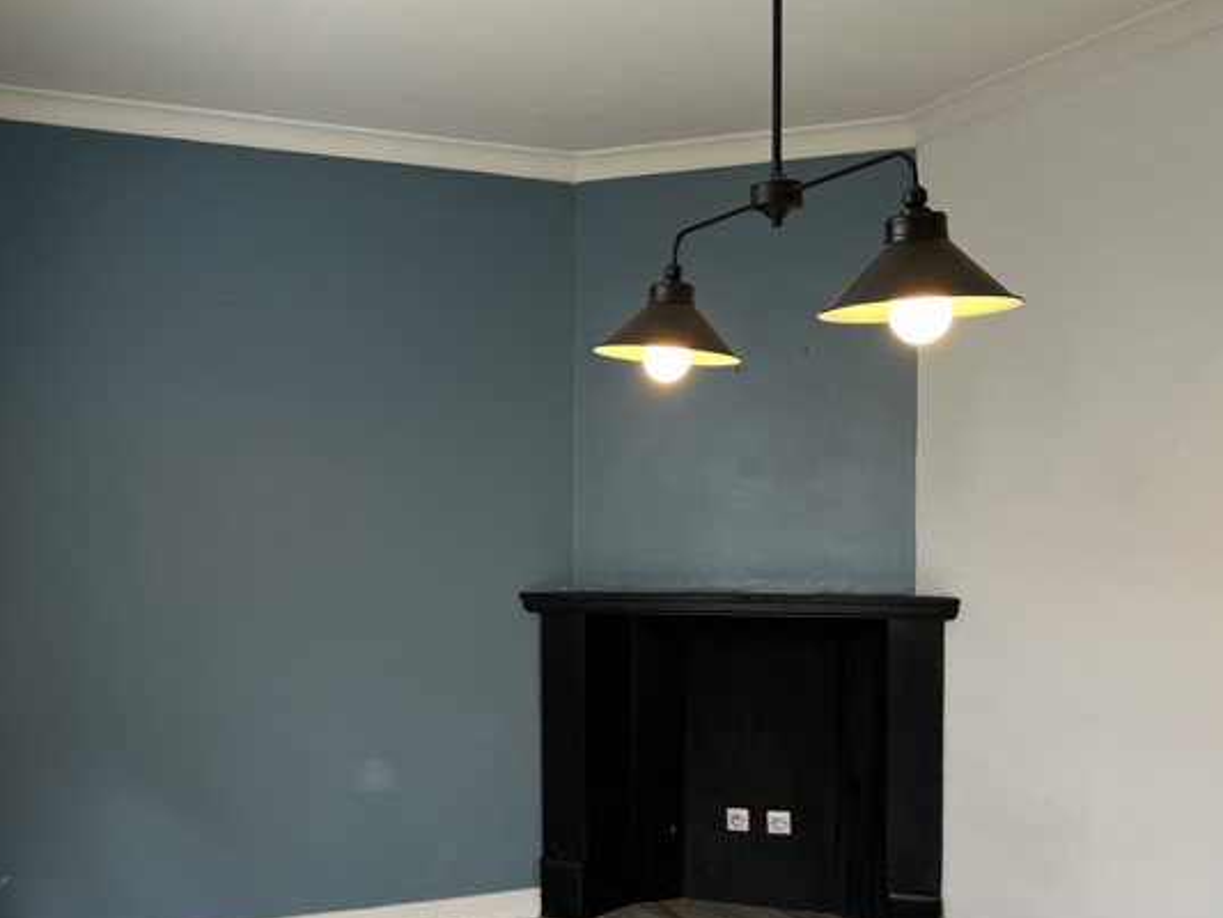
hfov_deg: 47.7
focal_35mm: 39
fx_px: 1378
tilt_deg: -2.4
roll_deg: +0.4
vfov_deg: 36.7
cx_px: 512
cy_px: 558
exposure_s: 1/100
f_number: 1.6
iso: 80
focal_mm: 5.1
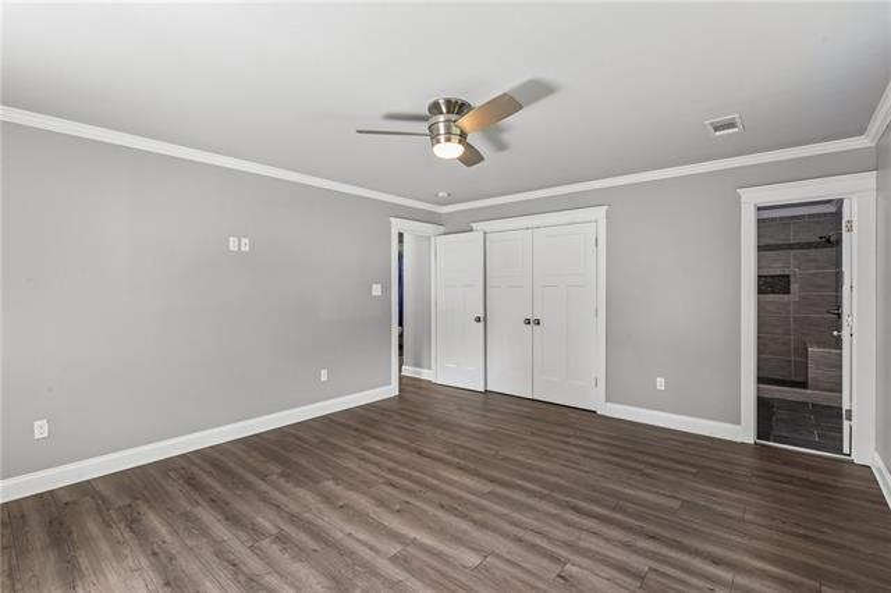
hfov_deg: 96.8
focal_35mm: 16
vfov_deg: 73.7
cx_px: 446
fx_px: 396
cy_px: 296
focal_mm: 16
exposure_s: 1/15
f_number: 11
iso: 400
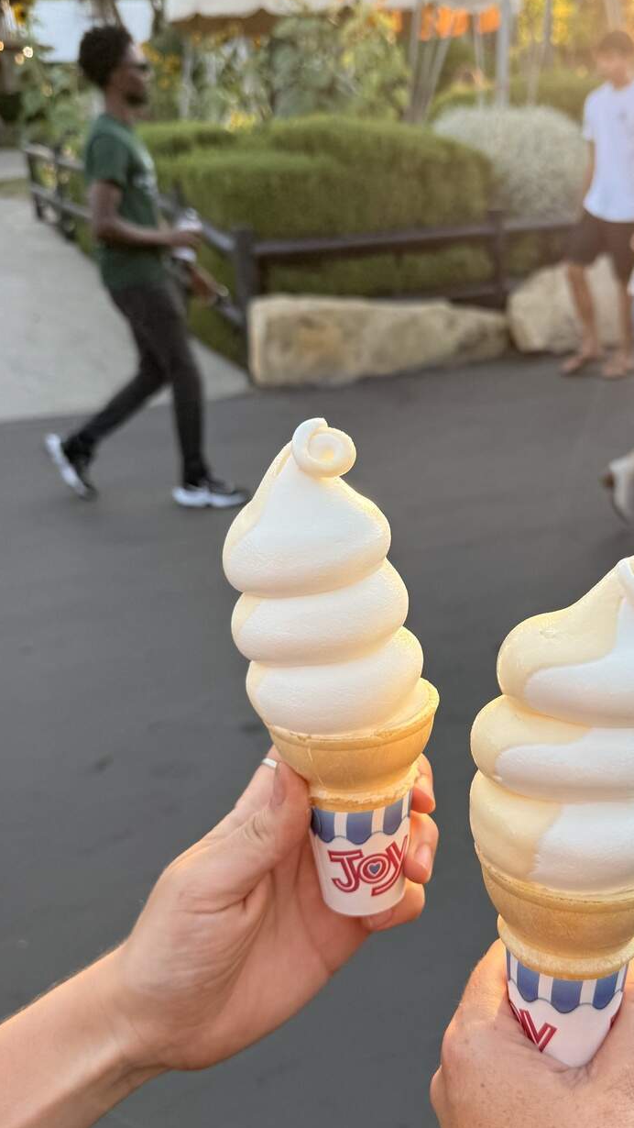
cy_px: 619
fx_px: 1016
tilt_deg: -25.6
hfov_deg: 34.1
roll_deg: +0.8
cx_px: 458
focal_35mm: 34
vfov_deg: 57.9
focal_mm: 6.76
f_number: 1.78
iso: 80
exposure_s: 1/315
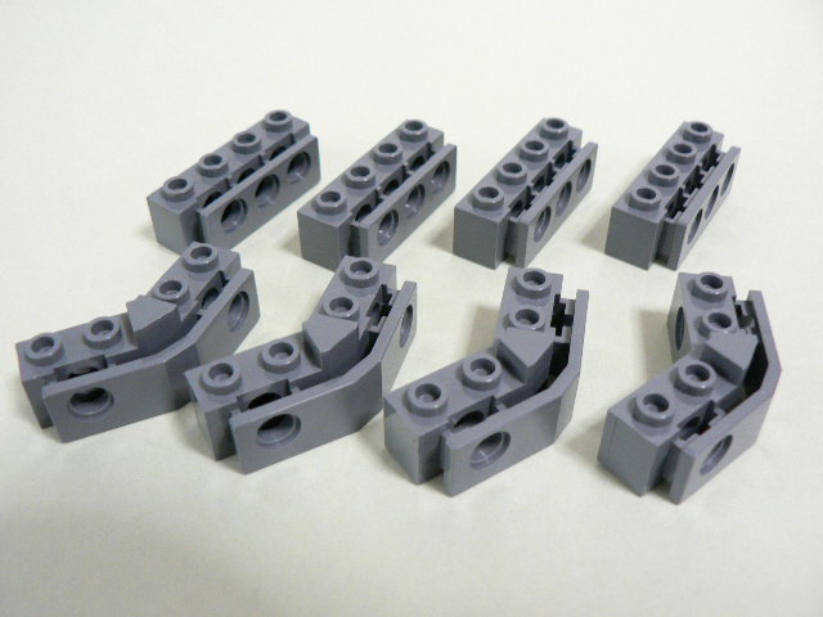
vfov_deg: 39.7
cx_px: 412
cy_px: 308
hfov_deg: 51.4
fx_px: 856
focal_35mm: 36
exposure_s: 1/15
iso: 200
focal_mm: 6
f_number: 2.8
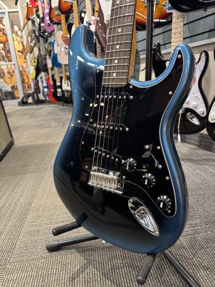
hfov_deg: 56.8
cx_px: 108
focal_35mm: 24
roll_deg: +3.5
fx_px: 199
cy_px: 144
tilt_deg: -16.4
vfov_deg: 71.6
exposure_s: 1/60
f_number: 1.78
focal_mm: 6.76
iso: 640
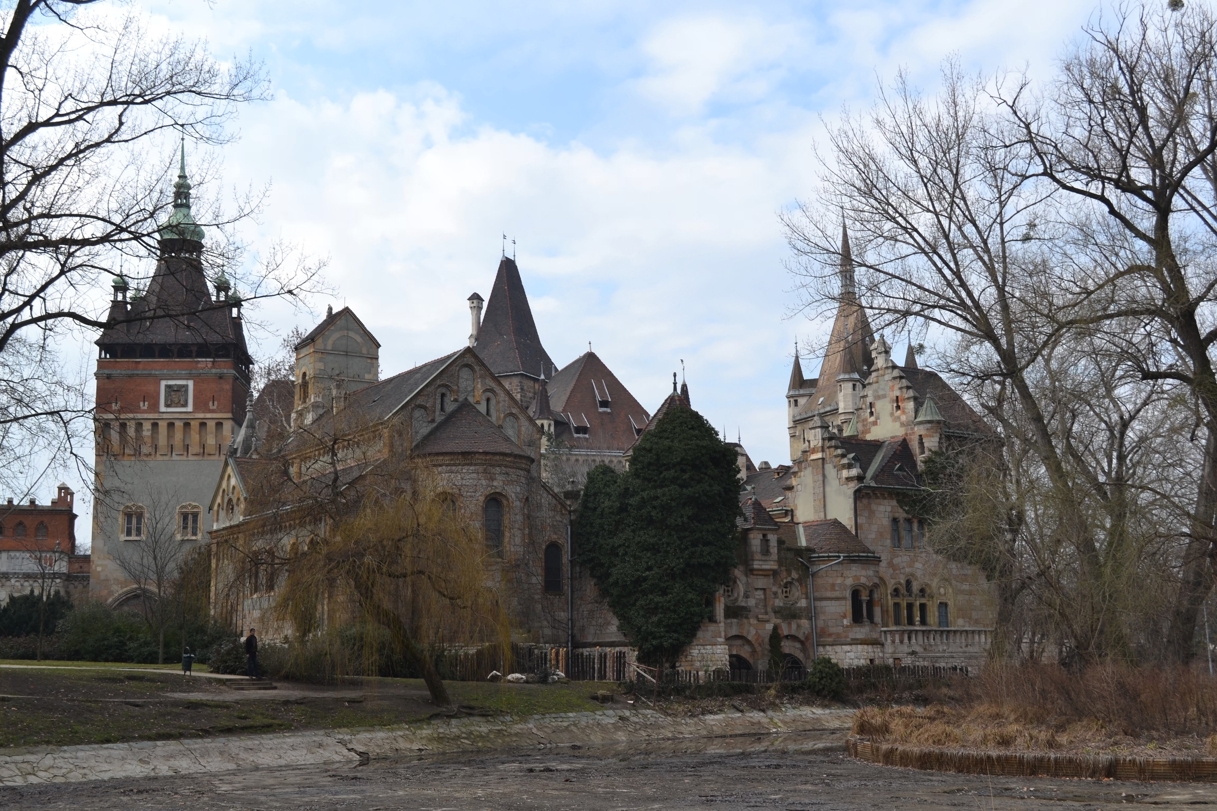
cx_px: 608
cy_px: 406
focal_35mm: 42
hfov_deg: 46.4
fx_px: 1420
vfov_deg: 31.9
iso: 100
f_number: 7.1
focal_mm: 28
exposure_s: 1/200
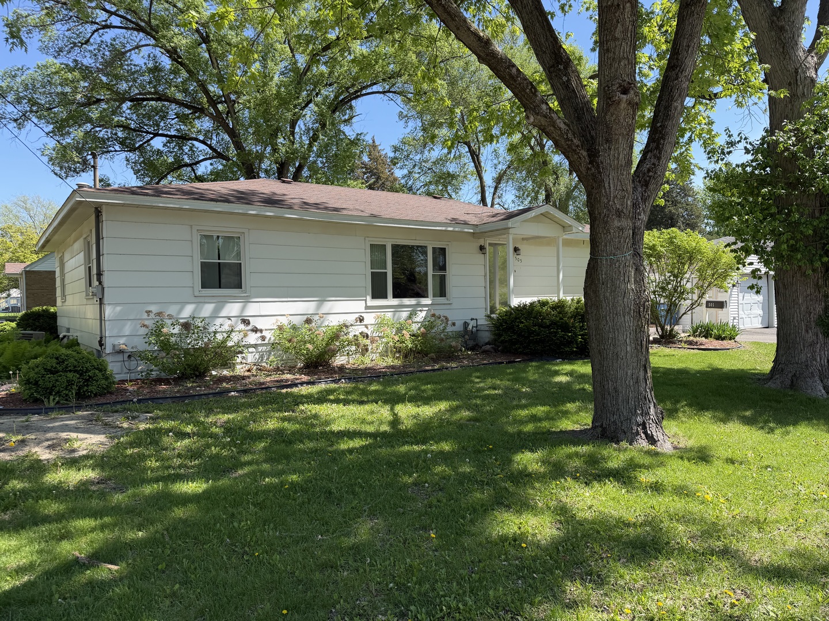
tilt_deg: -1.0
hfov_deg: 71.6
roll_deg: +1.4
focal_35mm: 24
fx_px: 575
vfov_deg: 56.8
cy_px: 310
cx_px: 414
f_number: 1.78
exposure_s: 1/1522
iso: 100
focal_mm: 6.76
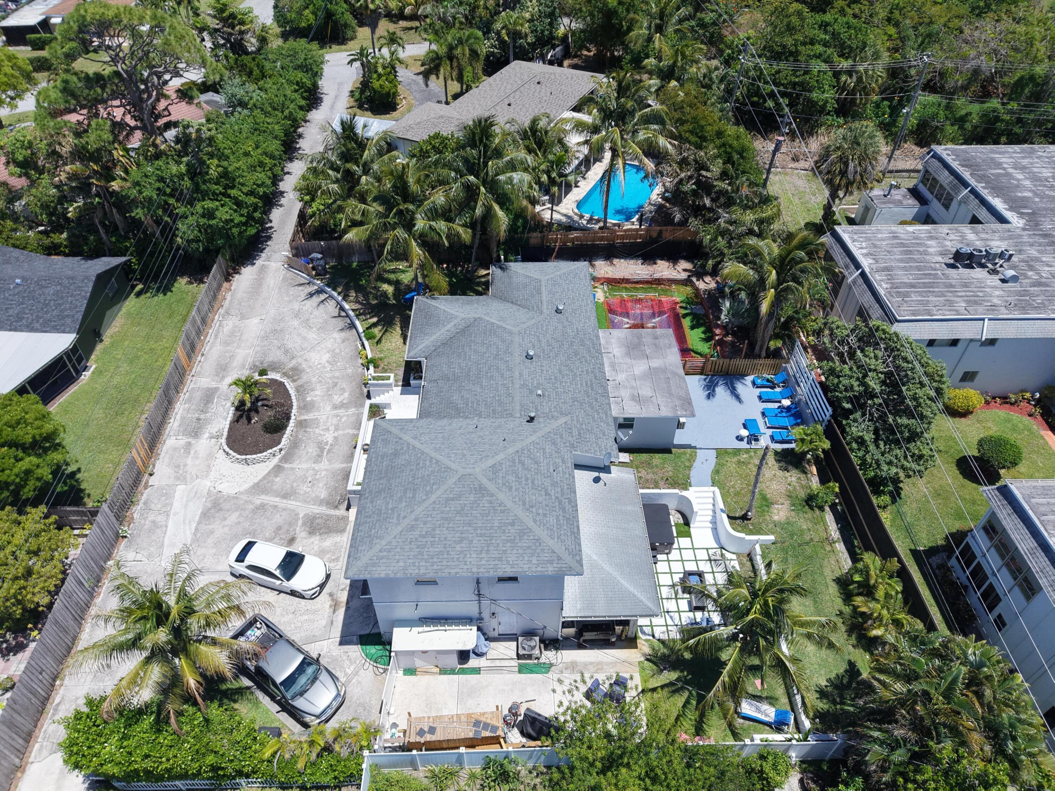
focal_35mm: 24
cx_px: 528
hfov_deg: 71.6
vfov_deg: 56.8
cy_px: 396
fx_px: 731
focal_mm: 8.67
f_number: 1.8
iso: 280
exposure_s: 1/5000
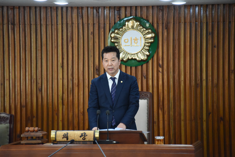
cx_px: 118
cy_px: 78
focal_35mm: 230
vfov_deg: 6.0
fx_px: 1502
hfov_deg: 8.9
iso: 12800
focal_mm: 230
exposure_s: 1/400
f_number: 5.6
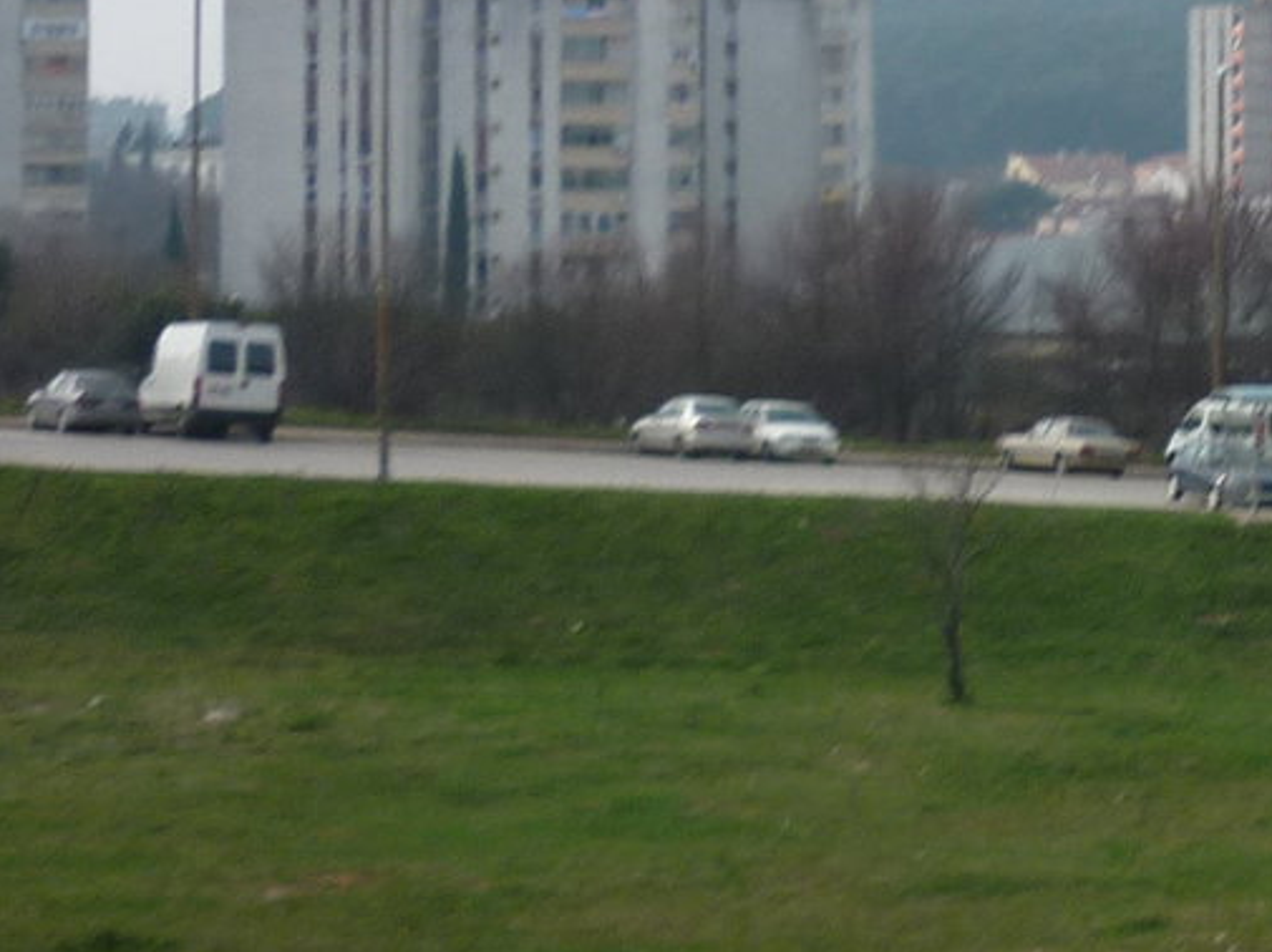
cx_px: 1809
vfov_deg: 11.3
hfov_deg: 14.3
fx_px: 4774
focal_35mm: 130
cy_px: -50
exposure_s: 1/125
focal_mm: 5.5
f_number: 8
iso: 80
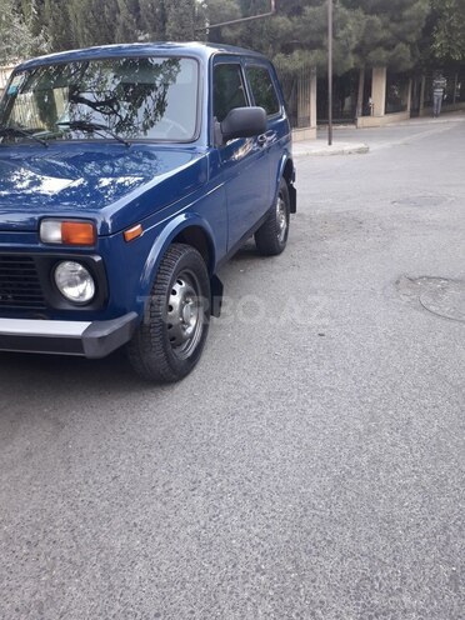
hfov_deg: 51.4
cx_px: 232
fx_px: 484
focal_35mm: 27
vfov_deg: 65.3
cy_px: 310
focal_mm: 3.6
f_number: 1.9
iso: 40
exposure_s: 1/50
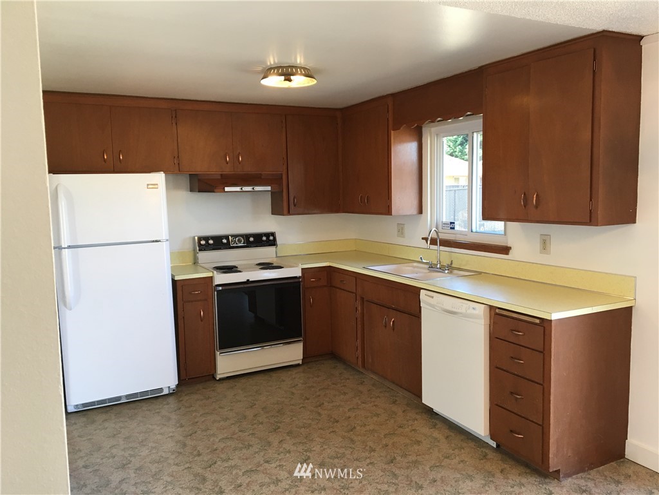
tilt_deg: -5.9
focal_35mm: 29
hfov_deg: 61.7
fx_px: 552
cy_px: 248
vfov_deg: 48.2
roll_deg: +0.4
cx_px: 330
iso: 40
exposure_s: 1/30
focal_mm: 4.15
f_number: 2.2
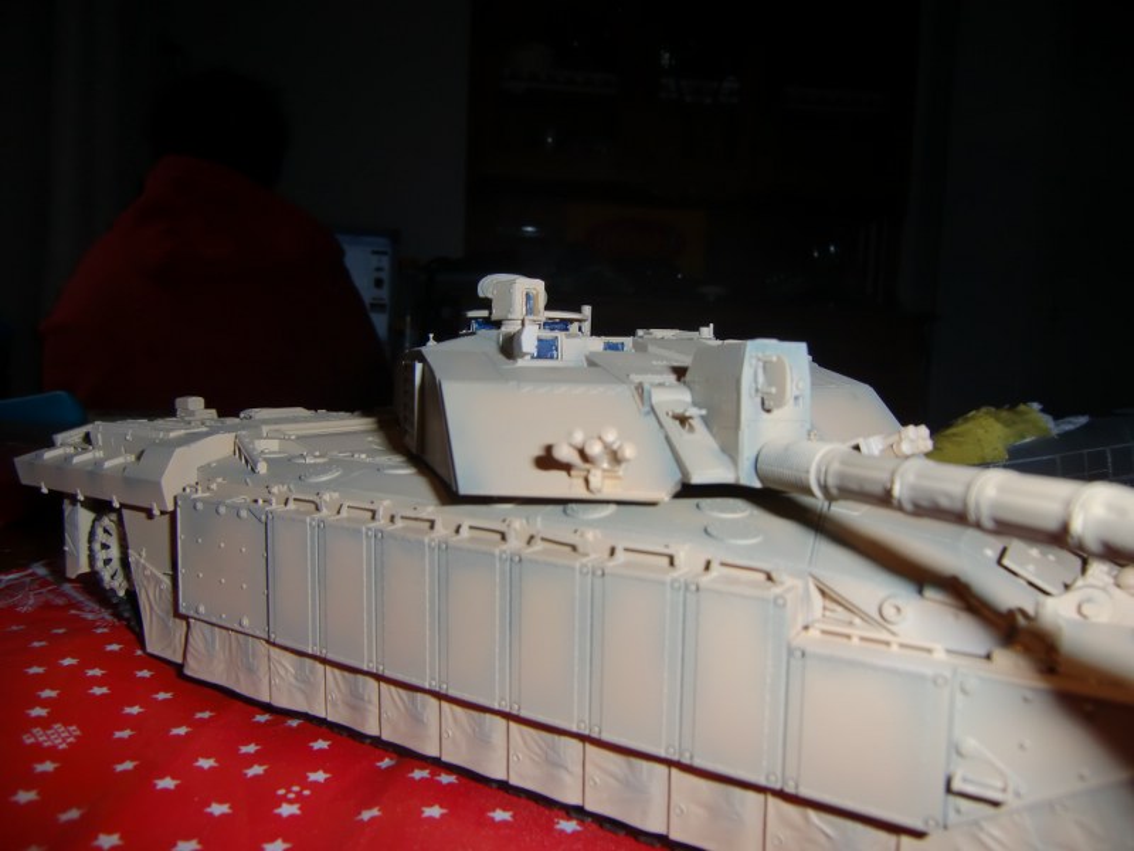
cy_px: 426
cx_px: 567
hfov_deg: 71.6
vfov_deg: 56.8
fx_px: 786
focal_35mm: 24
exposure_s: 1/60
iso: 64
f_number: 7.5
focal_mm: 4.3
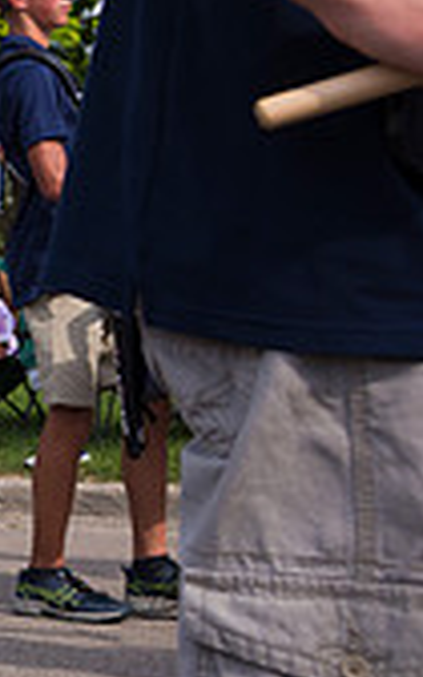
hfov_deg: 9.1
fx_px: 2269
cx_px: -741
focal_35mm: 123
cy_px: 119
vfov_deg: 16.8
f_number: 6.3
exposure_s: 1/500
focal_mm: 35
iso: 160
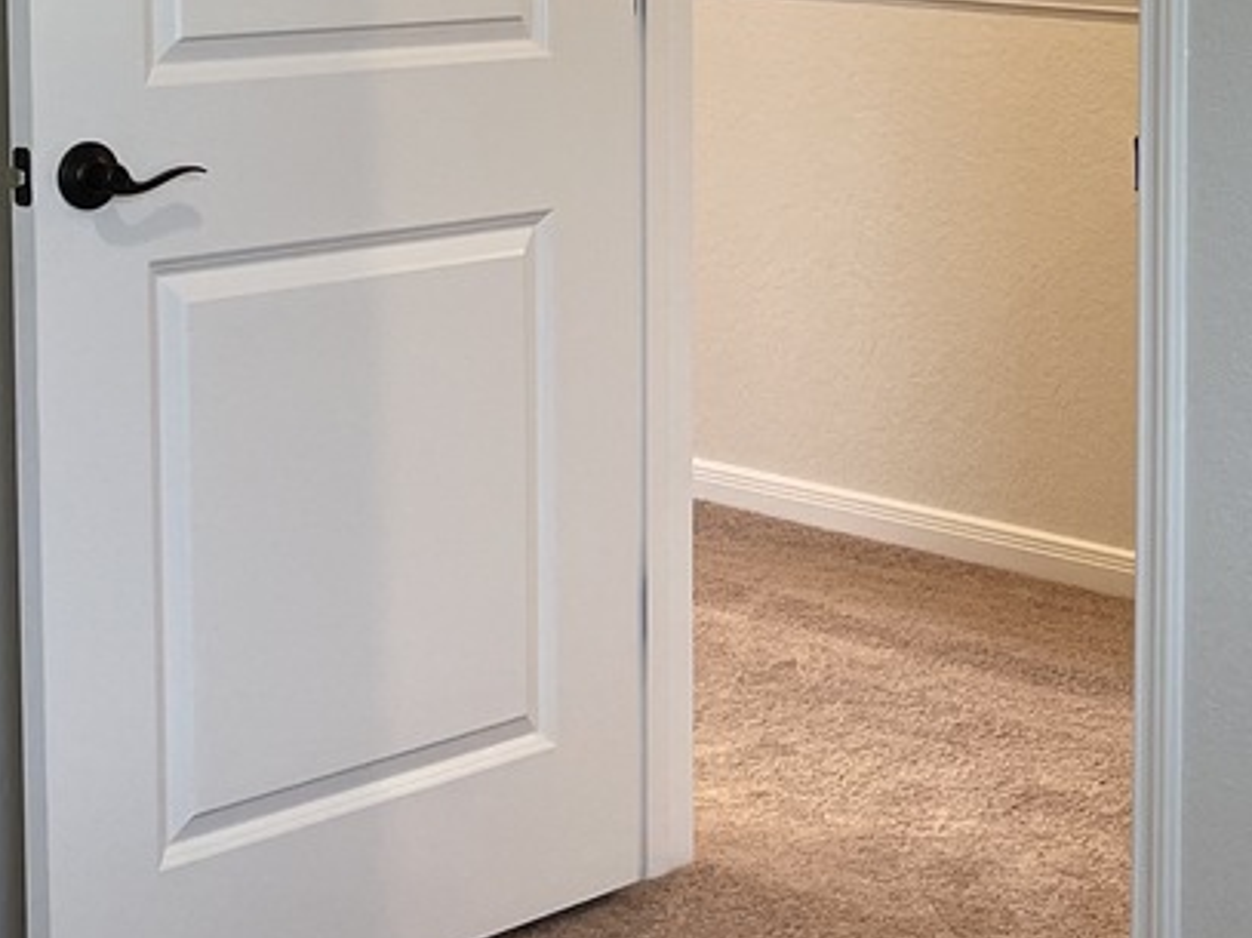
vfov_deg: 15.8
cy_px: 77
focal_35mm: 92
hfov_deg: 20.8
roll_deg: -0.9
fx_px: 3326
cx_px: 1178
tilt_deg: -5.3
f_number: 1.6
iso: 125
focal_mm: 5.1
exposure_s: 1/120
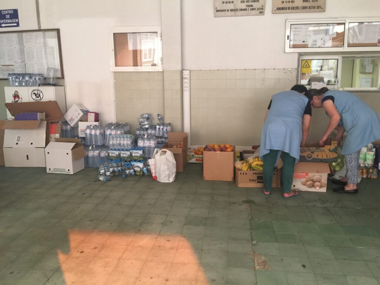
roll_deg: +0.8
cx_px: 190
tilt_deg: -11.5
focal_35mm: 29
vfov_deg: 48.2
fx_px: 318
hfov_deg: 61.7
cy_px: 142
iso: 100
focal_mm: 4.15
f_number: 2.2
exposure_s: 1/10
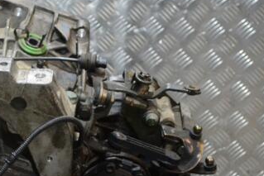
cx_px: 41
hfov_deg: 16.4
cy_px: 140
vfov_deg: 11.0
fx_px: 910
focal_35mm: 124
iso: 2500
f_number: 5.3
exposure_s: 1/30
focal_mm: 44
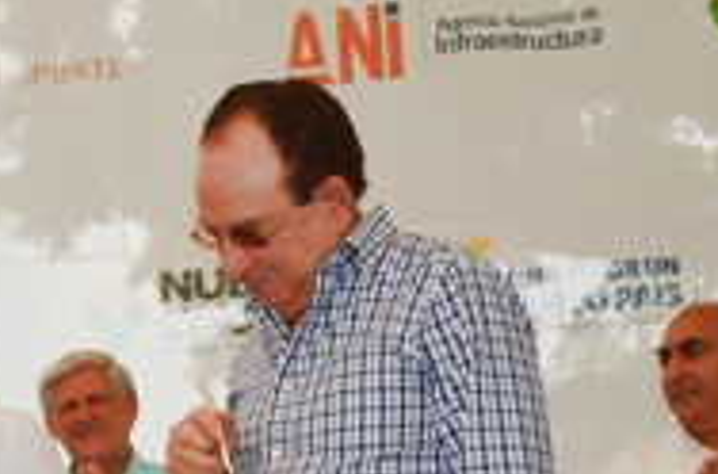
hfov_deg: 19.8
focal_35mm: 96
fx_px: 1908
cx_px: -176
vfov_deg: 13.7
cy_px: 566
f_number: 6.3
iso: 100
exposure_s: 1/200
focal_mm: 24
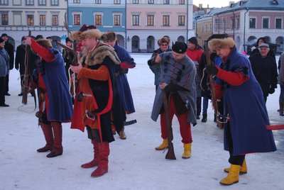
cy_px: 95
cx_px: 142
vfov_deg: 26.6
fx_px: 403
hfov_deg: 38.8
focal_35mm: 51
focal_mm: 34
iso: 100
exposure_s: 1/60
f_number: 5
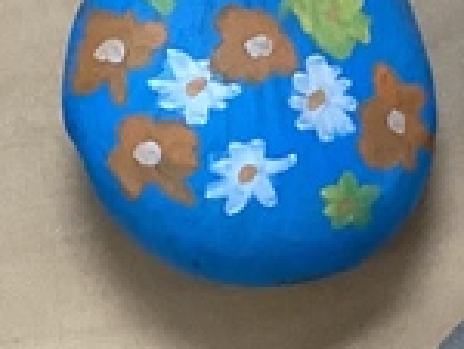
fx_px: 2833
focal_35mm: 211
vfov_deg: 6.9
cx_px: 257
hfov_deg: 9.4
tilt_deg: -80.1
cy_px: 571
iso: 200
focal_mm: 3.3
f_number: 2.4
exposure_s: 1/60
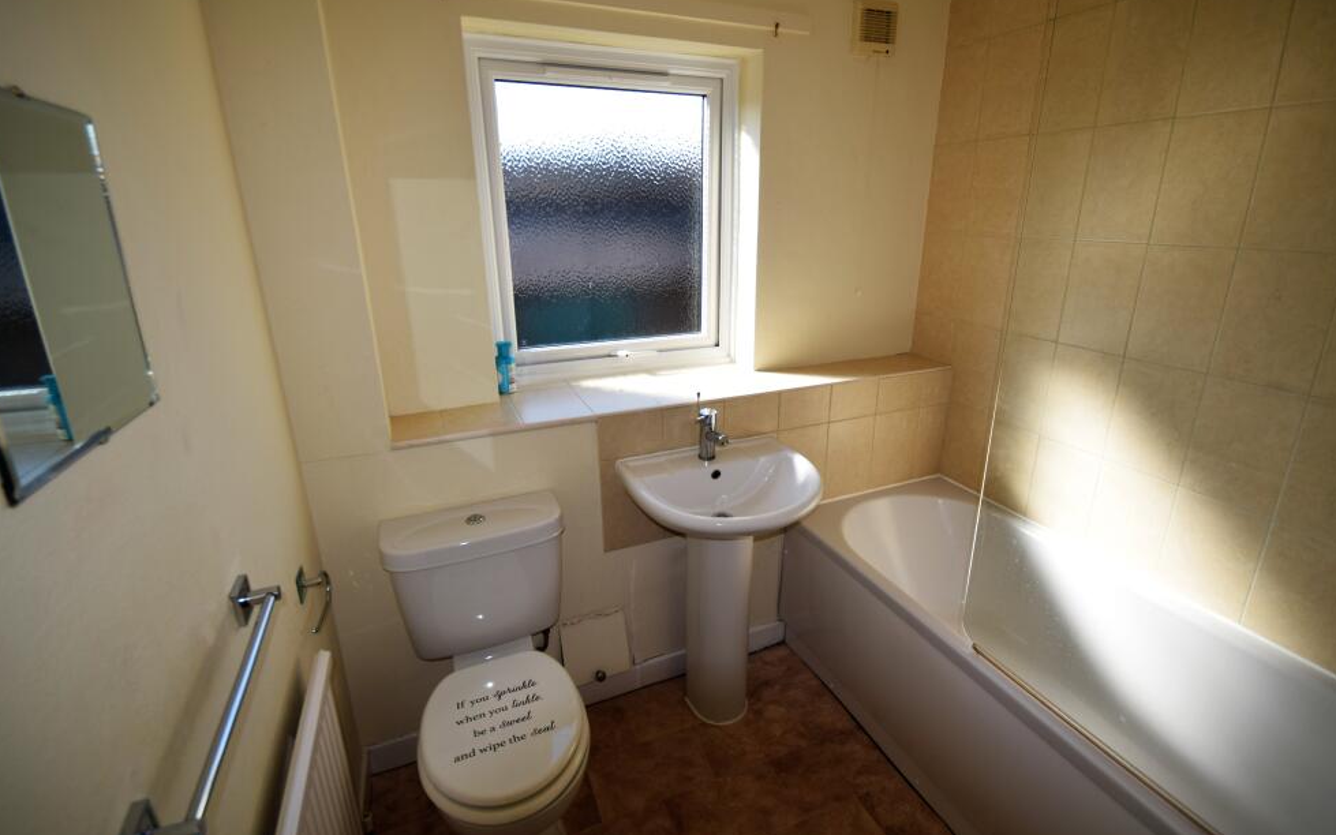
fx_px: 583
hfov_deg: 97.8
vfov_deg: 71.2
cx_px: 689
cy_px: 403
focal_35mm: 16
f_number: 5.6
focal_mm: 10
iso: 100
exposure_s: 1/125
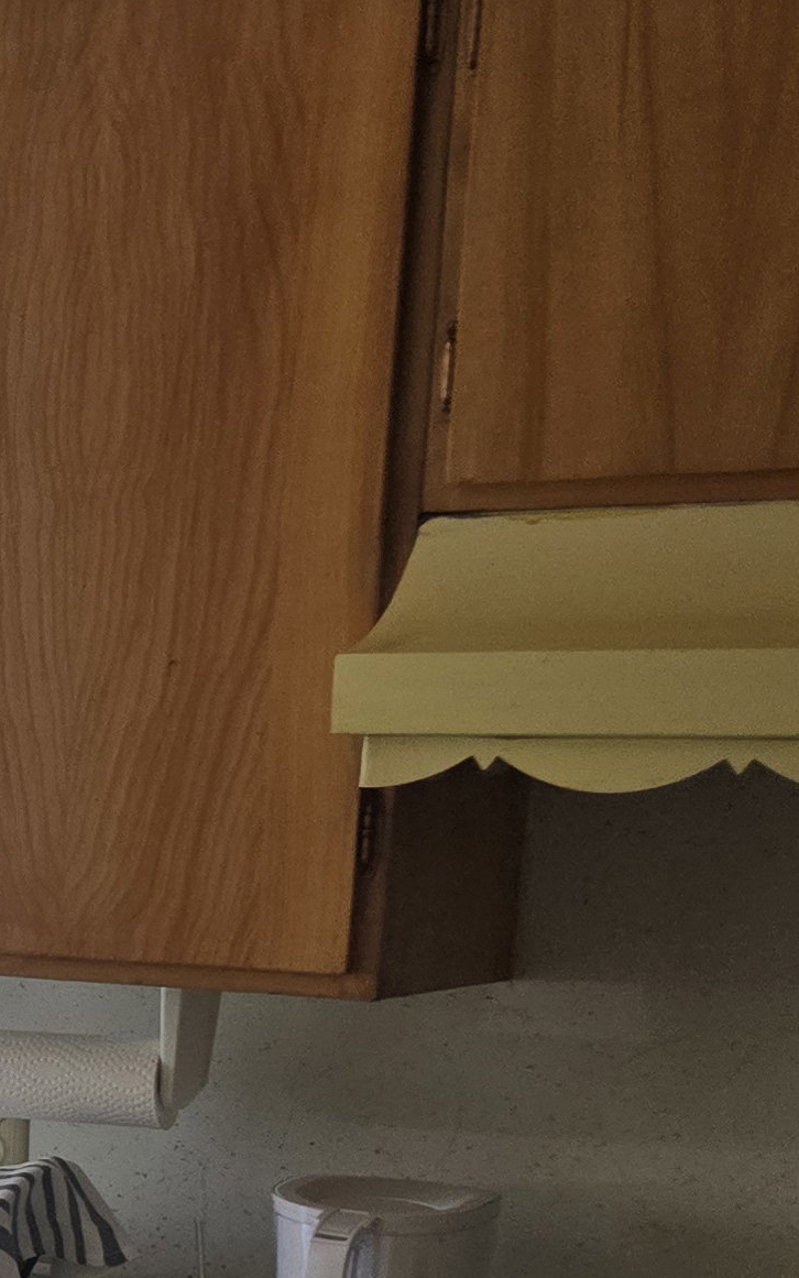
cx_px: -1103
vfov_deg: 24.1
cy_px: 1094
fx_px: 2926
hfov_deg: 12.4
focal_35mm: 84
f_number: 1.7
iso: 200
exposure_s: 1/120
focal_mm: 6.3
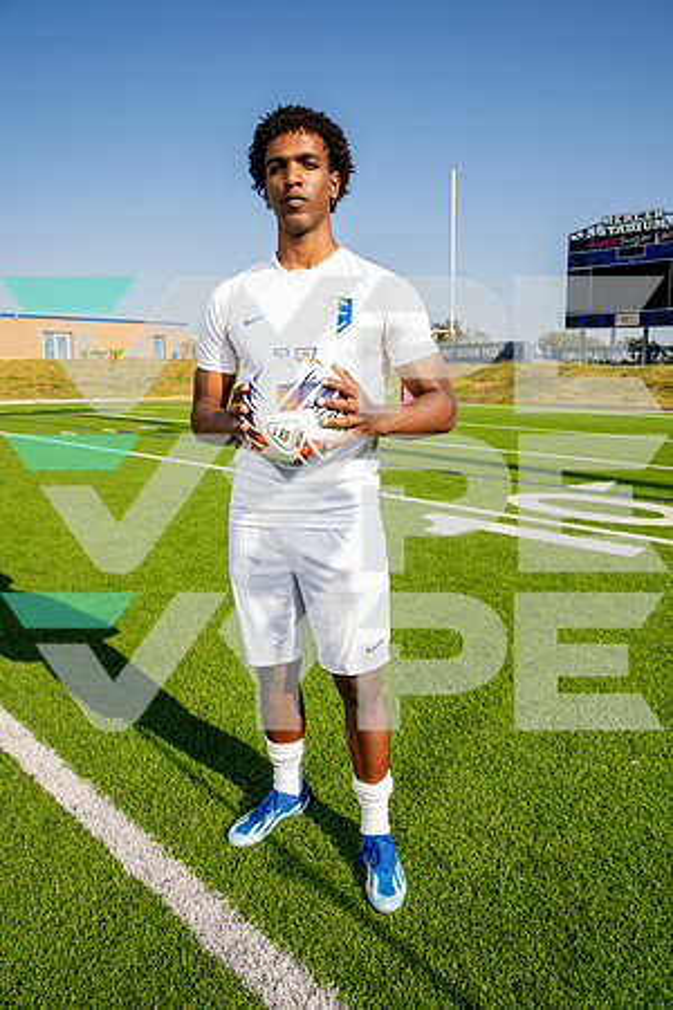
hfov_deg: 53.1
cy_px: 505
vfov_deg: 73.7
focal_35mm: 24
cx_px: 336
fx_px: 673
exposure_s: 1/125
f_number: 7.1
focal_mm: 24
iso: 50
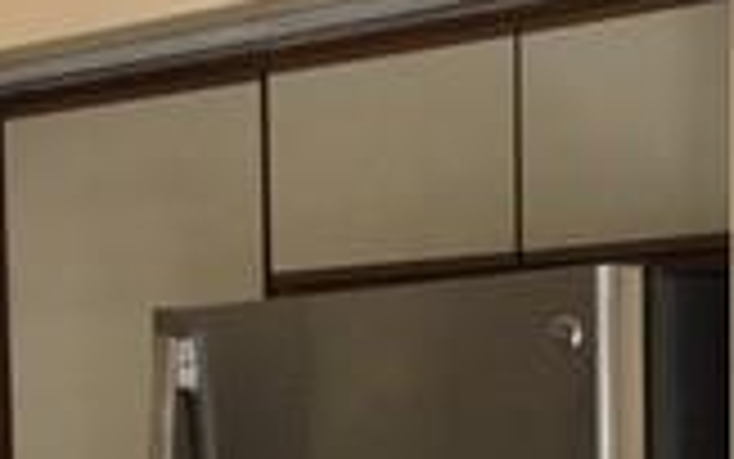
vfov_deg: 10.5
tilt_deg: -6.4
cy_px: 698
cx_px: 135
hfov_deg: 17.1
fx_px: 2421
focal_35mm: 121
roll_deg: +2.0
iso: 160
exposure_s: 1/30
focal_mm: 4.15
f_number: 2.2
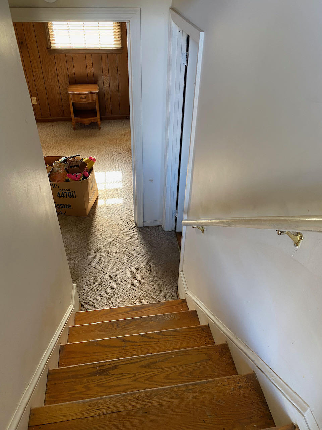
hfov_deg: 53.1
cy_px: 215
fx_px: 322
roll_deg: -1.8
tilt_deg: -38.7
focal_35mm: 26
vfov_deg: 67.3
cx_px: 161
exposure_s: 1/60
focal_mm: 4.25
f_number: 1.8
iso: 125
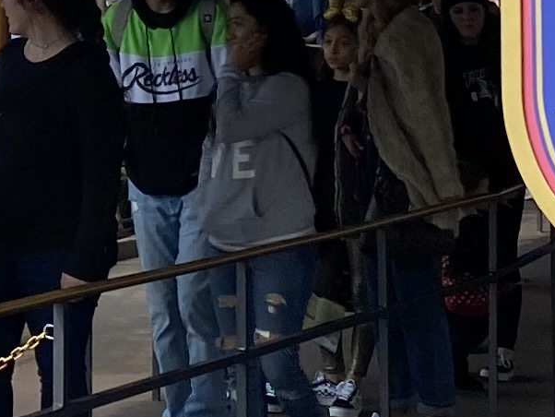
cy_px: -270
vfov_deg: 8.3
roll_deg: -1.0
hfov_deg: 11.1
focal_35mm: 174
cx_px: -157
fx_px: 2791
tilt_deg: +5.5
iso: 32
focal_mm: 4.25
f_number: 1.8
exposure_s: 1/999
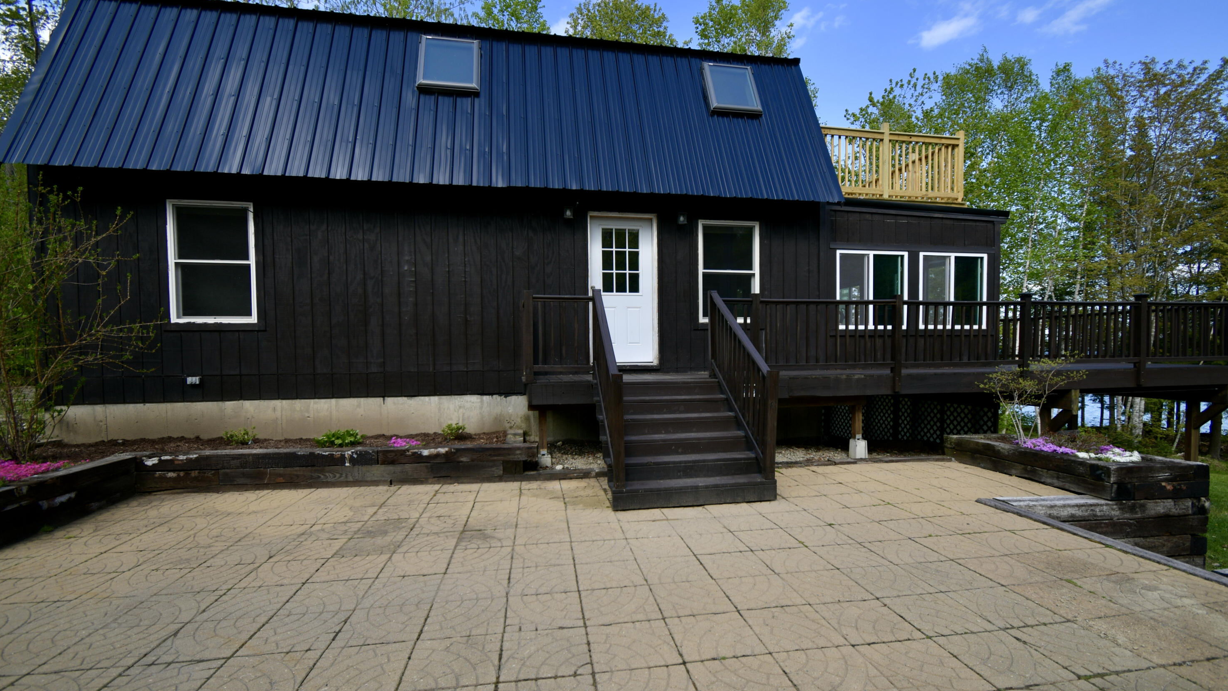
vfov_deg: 67.0
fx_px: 521
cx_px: 622
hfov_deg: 99.4
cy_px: 366
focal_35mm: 16
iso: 64
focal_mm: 10
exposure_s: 1/400
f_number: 5
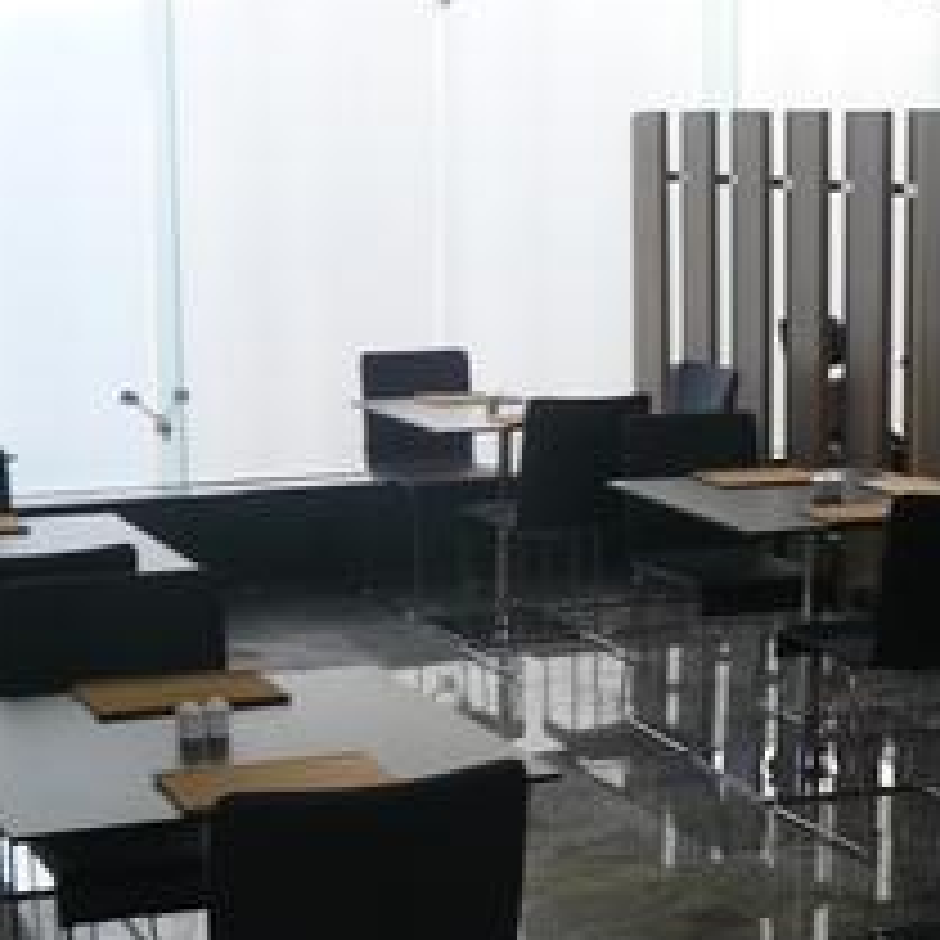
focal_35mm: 76
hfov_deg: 22.7
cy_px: 537
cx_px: 639
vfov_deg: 22.7
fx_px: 2335
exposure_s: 1/13
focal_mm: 6
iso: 100
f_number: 2.8
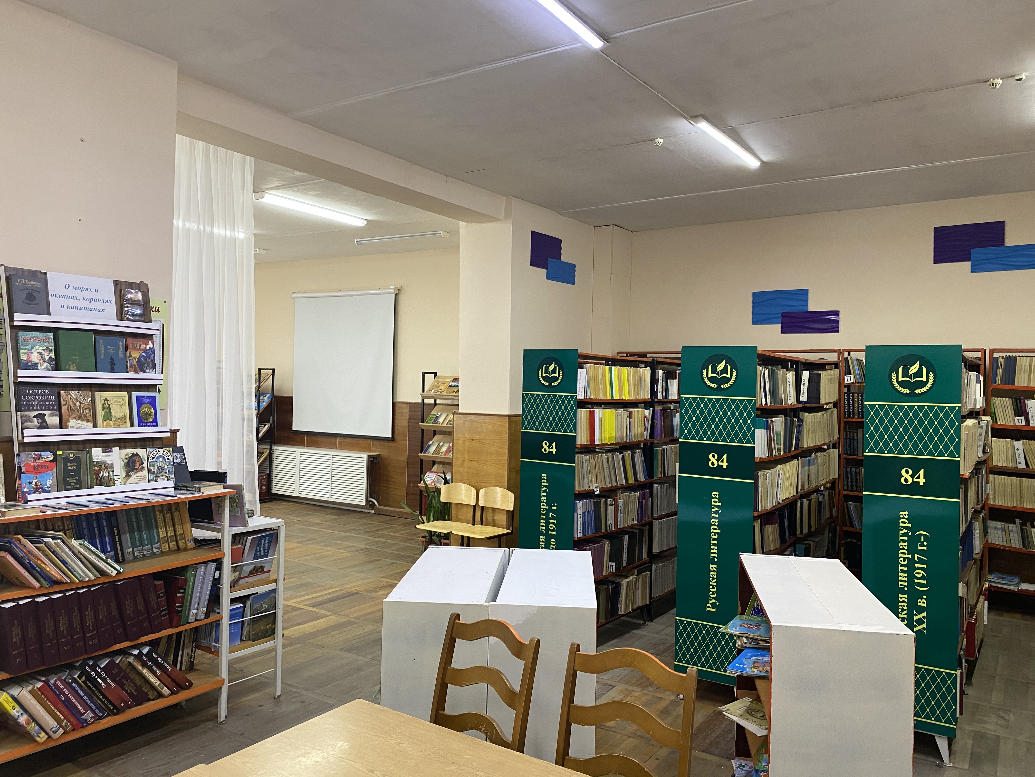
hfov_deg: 67.3
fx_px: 777
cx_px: 518
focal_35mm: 26
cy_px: 388
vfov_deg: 53.1
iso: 100
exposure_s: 1/50
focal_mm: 4.25
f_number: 1.8
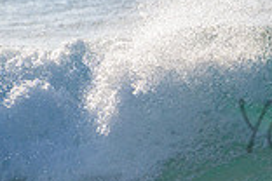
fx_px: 14067
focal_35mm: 1862
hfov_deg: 1.1
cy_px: 111
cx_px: 418
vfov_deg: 0.7
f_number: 5.6
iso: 140
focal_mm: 500
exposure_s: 1/2000
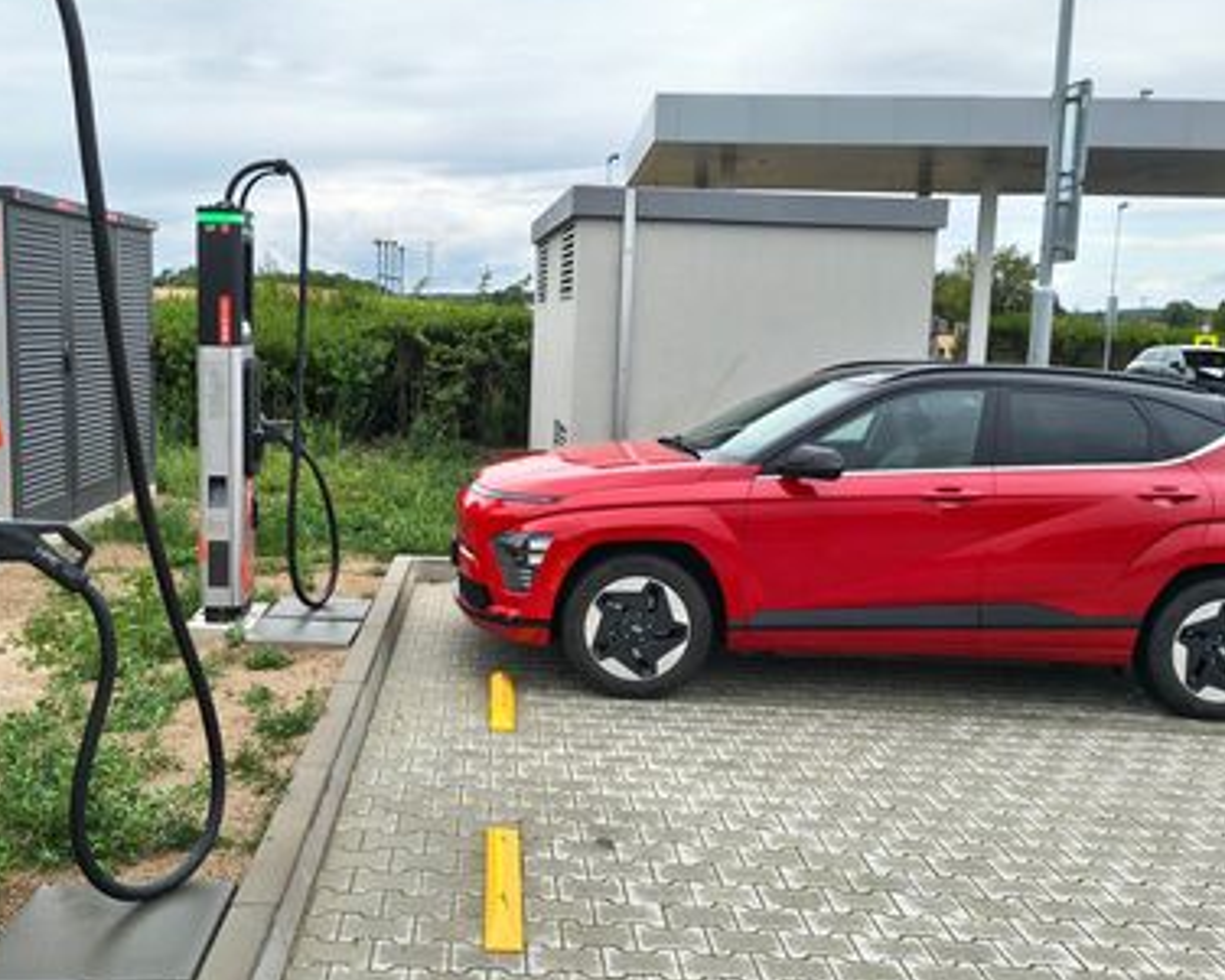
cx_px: 505
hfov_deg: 52.6
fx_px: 1233
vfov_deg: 43.4
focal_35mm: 34
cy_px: 462
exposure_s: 1/907
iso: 100
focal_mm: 5.56
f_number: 1.8
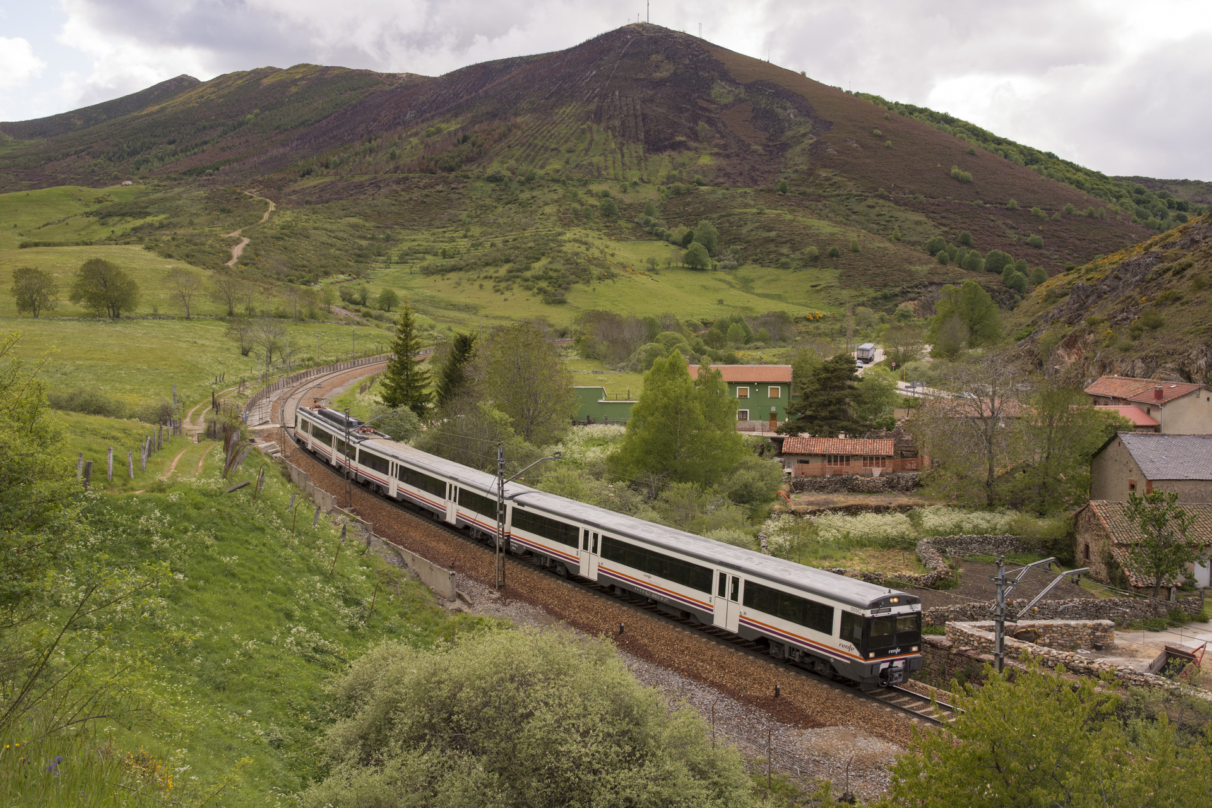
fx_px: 1212
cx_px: 606
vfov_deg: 36.9
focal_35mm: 36
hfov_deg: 53.1
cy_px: 404
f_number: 5.6
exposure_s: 1/640
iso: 400
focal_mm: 24
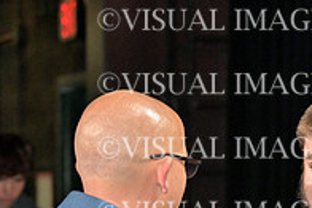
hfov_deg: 10.4
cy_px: 244
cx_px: 328
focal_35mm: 195
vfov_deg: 7.0
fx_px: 1691
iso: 4000
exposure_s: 1/500
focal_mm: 66
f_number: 2.8
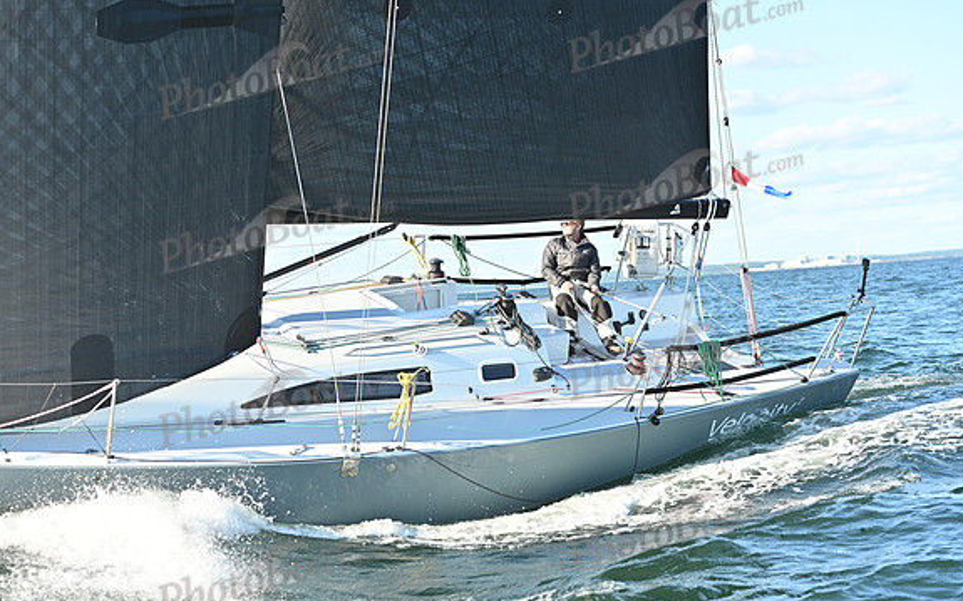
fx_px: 1889
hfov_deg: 28.6
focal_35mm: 72
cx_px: 482
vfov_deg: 18.1
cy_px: 294
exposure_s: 1/1250
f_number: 4
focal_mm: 70
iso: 320
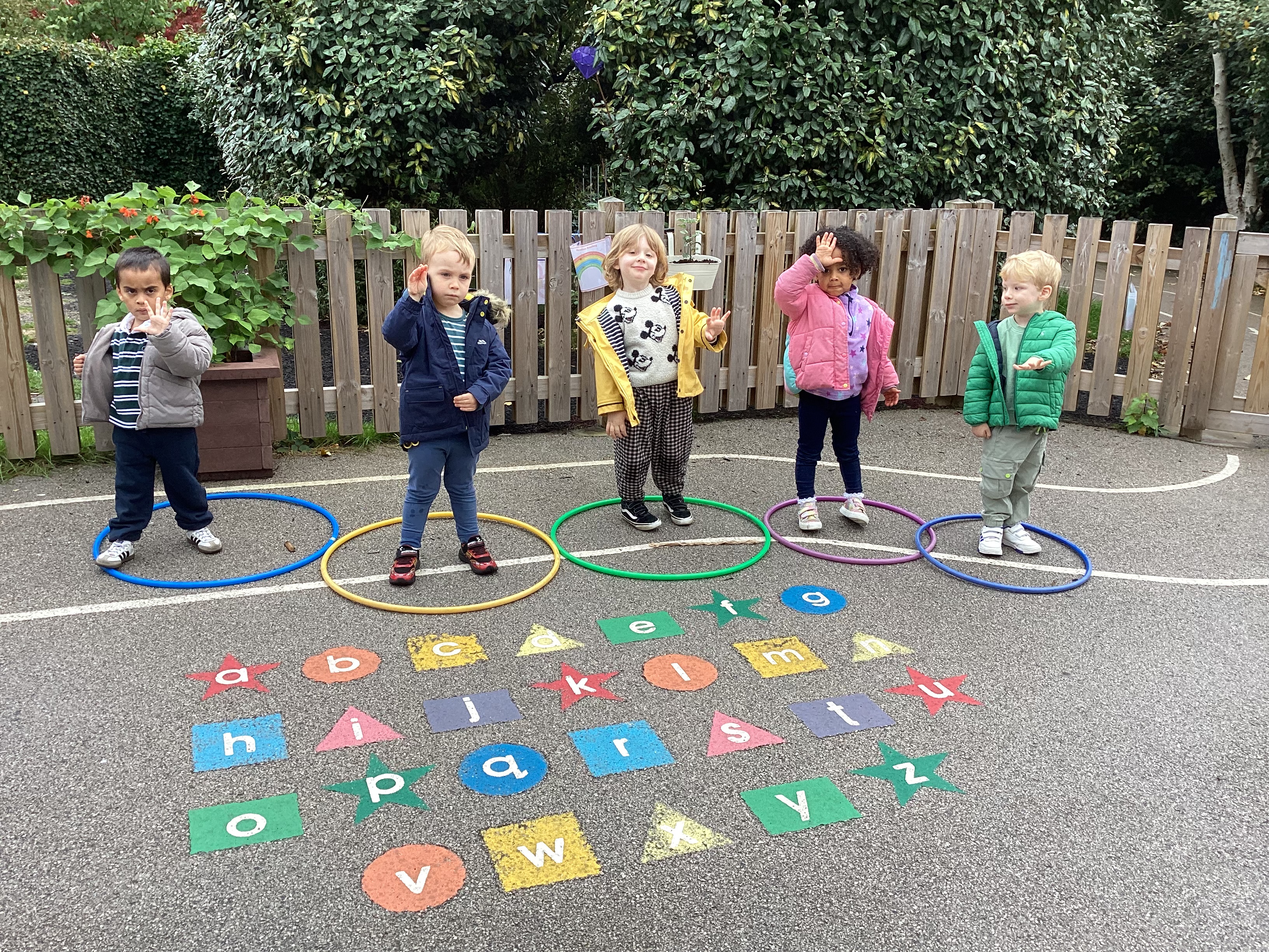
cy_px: 476
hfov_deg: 58.4
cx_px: 634
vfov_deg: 45.4
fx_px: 1136
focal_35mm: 31
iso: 40
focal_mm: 3.3
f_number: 2.4
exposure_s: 1/100
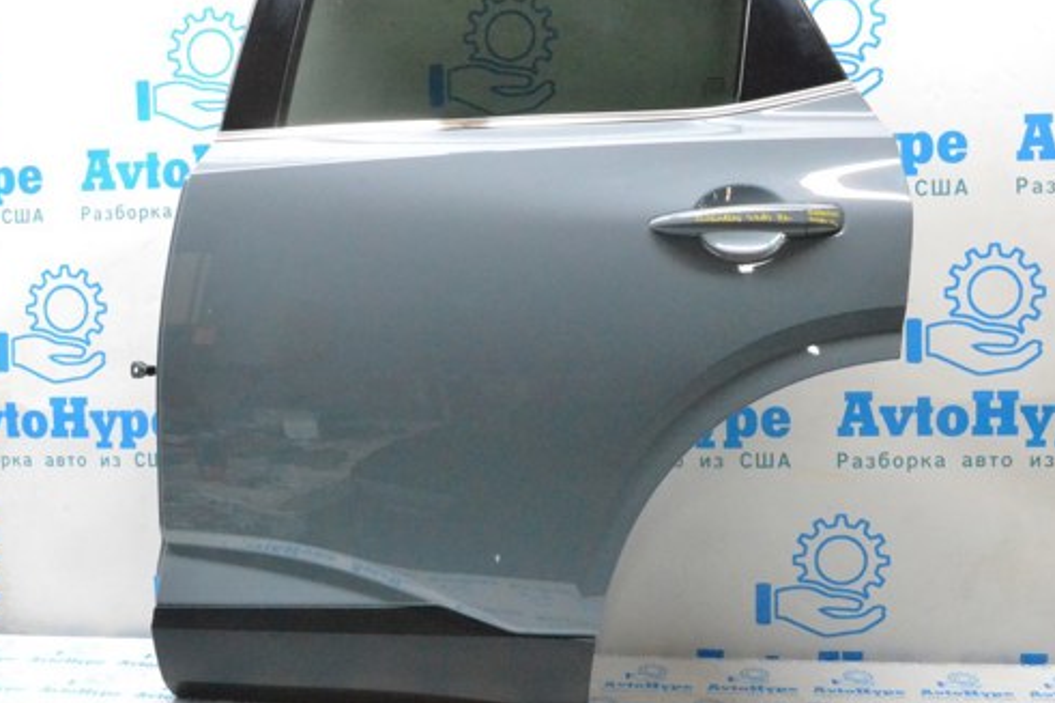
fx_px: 1260
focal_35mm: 43
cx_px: 483
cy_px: 303
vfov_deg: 31.1
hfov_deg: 45.4
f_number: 13
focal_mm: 22
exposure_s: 1/50
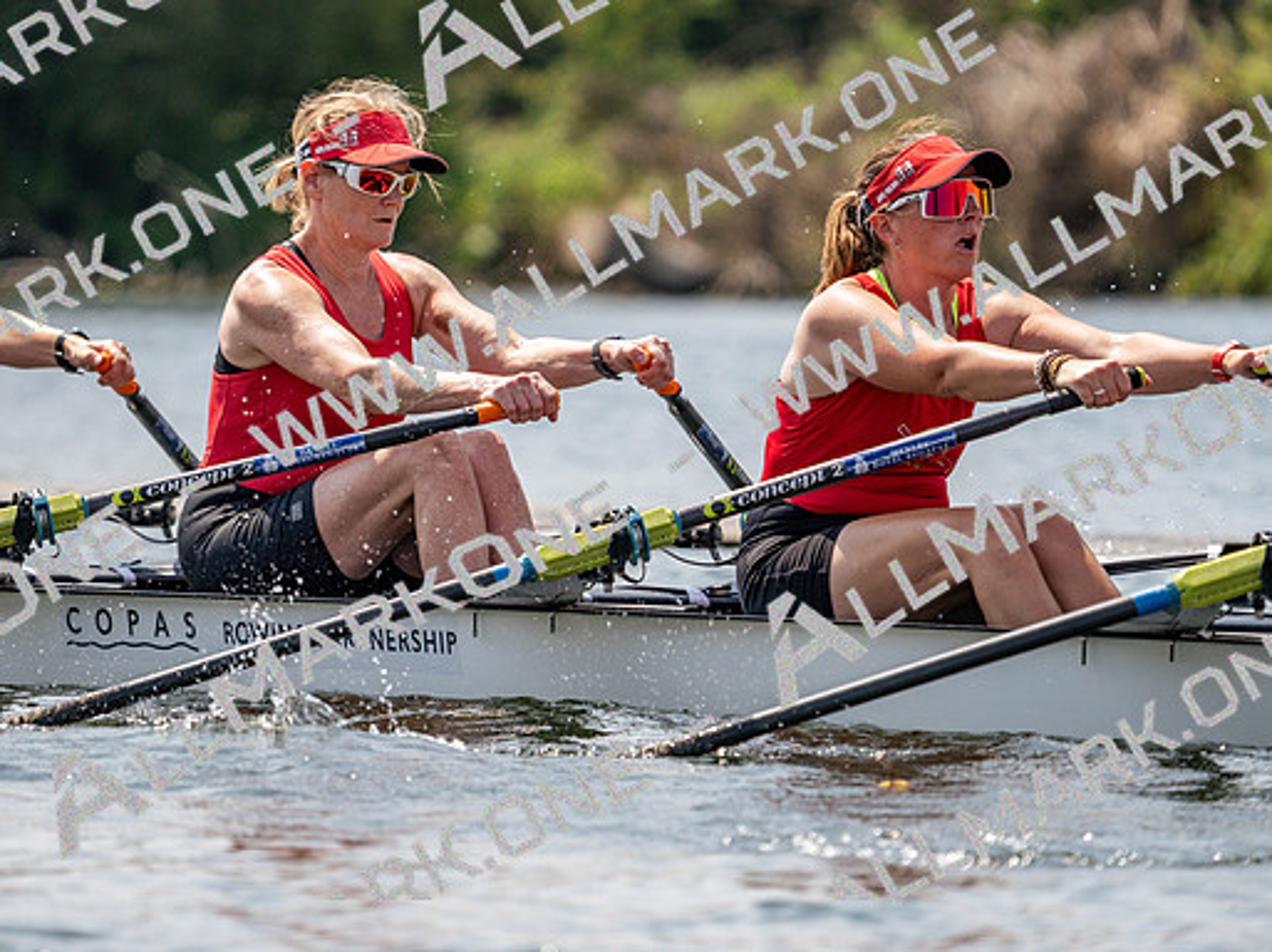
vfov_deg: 3.4
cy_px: 475
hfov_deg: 4.6
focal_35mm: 432
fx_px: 15863
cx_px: 555
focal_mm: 397
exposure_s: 1/1600
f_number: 6.3
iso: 200
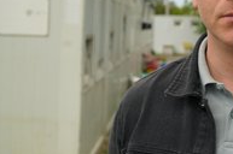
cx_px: 234
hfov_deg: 24.0
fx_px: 523
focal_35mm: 81
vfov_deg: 16.6
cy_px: 21
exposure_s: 1/500
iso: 100
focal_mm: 39
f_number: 5.6
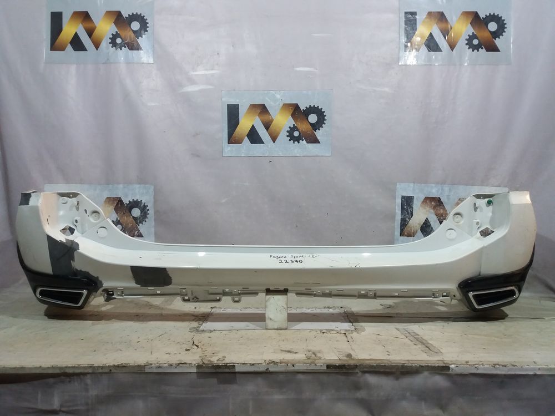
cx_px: 278
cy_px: 208
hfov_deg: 63.4
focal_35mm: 28
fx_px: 449
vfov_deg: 49.7
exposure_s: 1/33
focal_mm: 3.7
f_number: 1.9
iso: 125
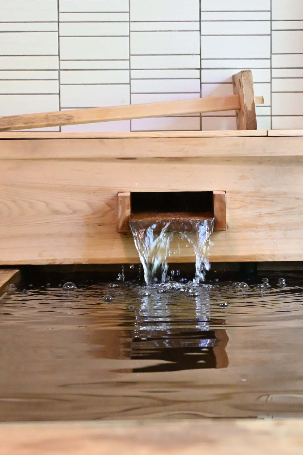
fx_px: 1269
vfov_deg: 20.3
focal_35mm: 100
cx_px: 186
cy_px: 276
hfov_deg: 13.6
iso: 3200
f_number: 4
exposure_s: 1/125
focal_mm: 33.5
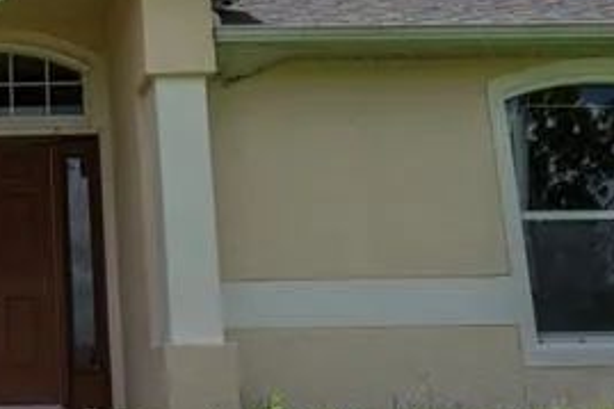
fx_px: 1040
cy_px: 142
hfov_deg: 29.8
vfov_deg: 22.2
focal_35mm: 61
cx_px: -52
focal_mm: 16
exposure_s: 1/200
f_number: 9
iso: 50
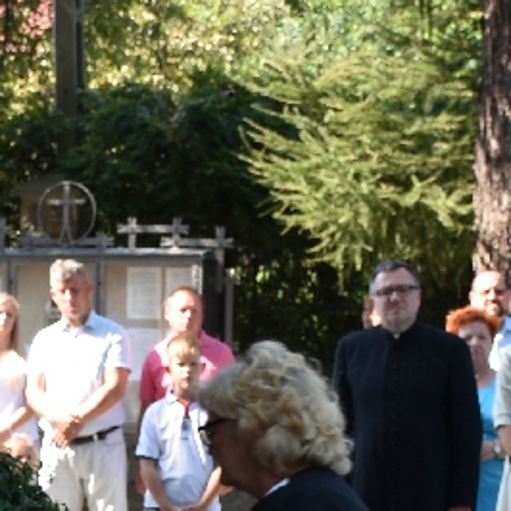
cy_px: 542
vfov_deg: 9.3
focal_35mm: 186
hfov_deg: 9.4
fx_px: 3106
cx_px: 27
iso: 125
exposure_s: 1/125
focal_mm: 24
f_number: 5.6
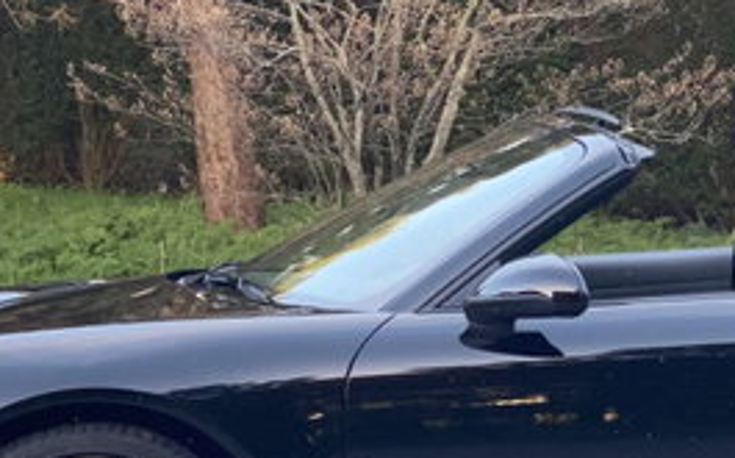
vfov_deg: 8.2
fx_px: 3202
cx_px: 596
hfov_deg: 13.0
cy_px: 233
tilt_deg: -4.8
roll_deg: -0.4
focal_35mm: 160
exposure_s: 1/122
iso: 80
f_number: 2
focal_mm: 6
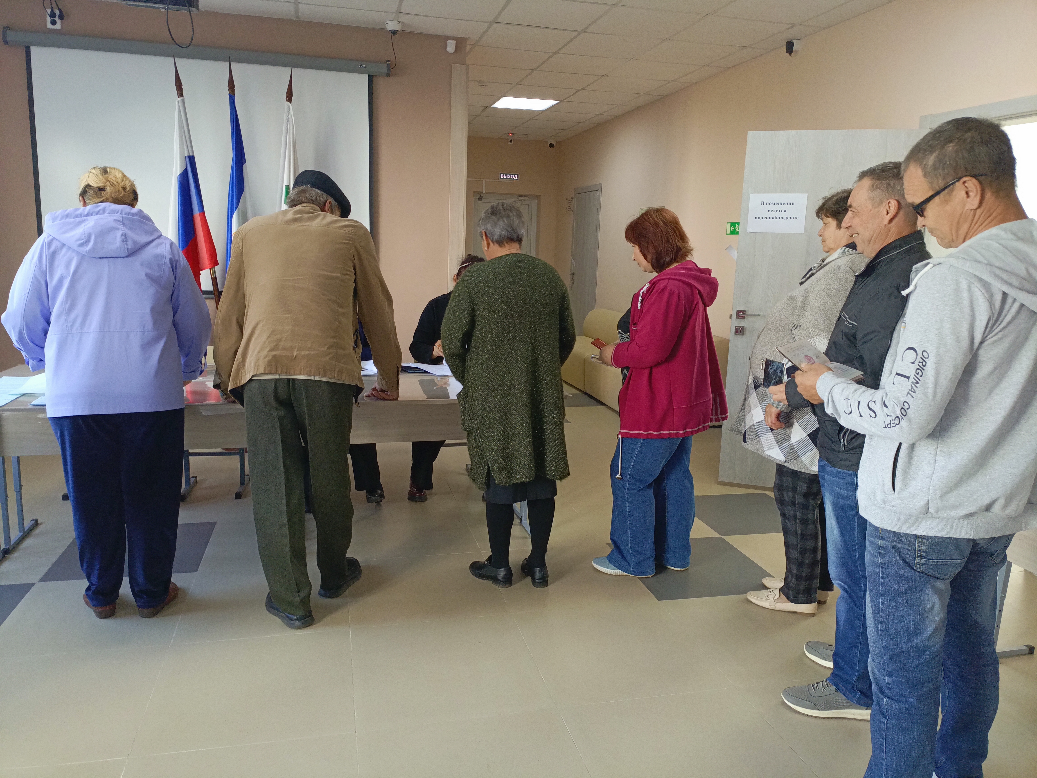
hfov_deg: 69.4
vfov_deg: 54.9
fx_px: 749
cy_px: 389
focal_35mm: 25
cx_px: 518
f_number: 1.69
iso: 306
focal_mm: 4.76
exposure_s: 1/50
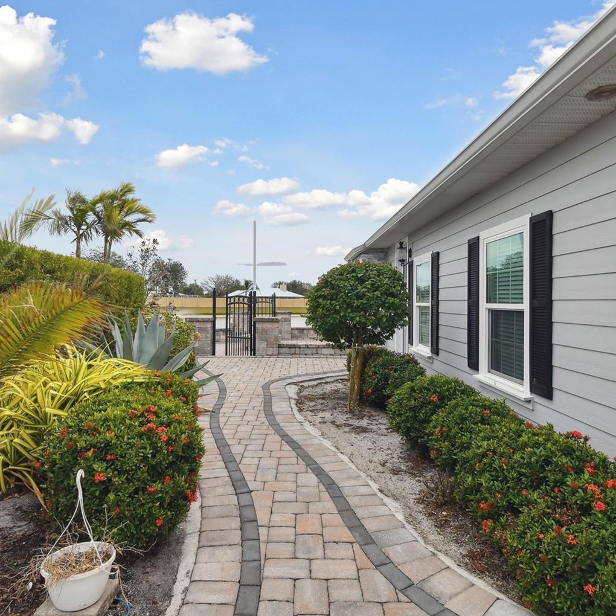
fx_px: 403
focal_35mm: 20
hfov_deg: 74.8
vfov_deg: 74.8
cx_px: 299
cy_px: 313
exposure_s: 1/400
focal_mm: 10
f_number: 7.1
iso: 100
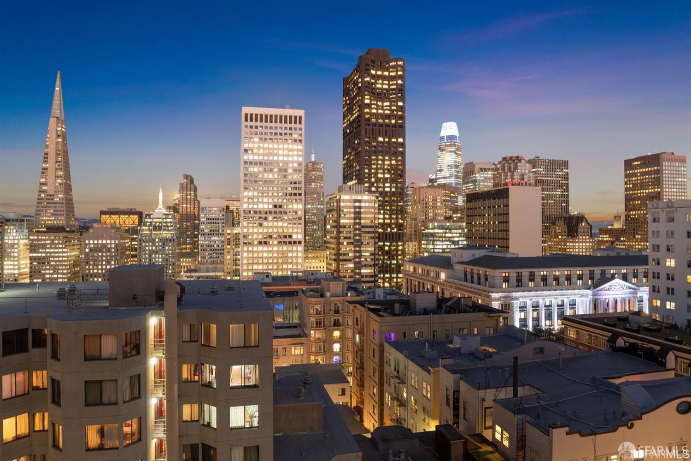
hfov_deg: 69.4
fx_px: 499
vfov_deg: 49.5
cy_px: 230
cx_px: 346
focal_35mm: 26
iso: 100
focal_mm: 26
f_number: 8
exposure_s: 6
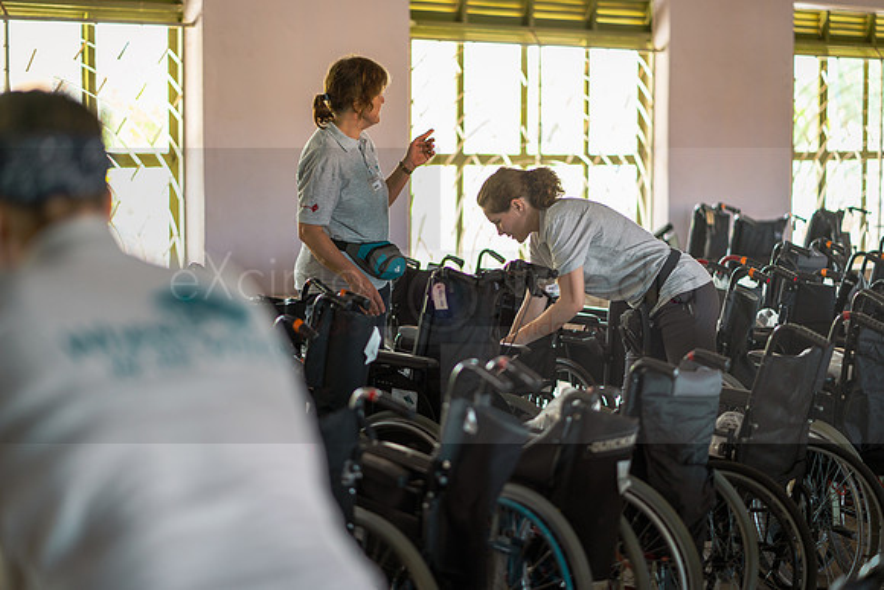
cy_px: 295
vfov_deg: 16.1
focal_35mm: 85
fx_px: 2088
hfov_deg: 23.9
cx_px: 442
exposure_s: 1/100
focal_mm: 85
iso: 320
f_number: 1.8
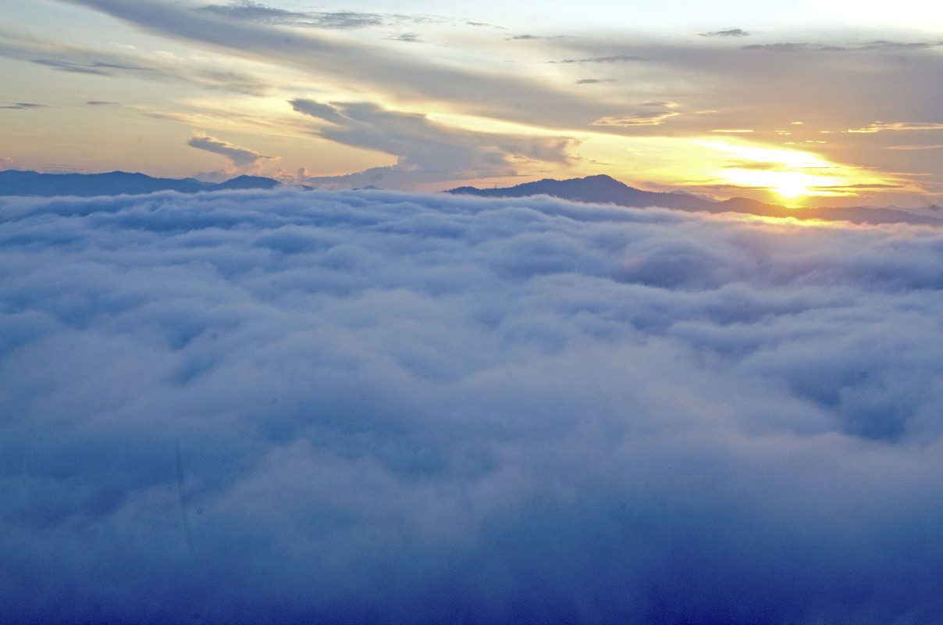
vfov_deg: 28.0
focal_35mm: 48
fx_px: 1255
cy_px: 312
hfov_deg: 41.2
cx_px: 472
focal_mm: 32
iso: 1000
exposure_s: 1/160
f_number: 25
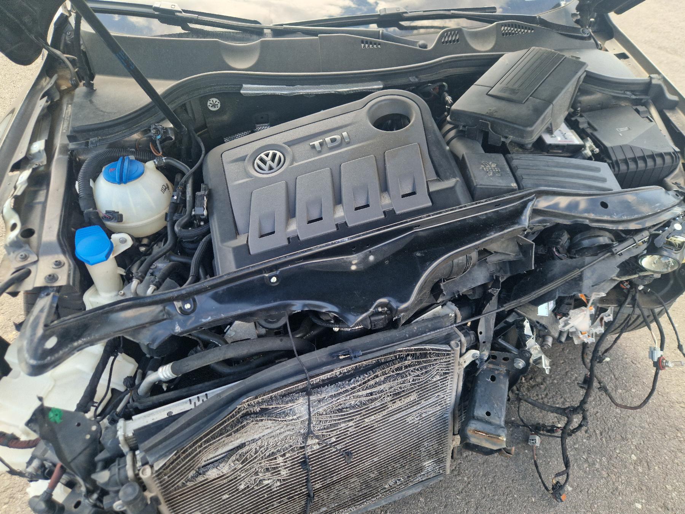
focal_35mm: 23
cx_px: 342
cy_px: 257
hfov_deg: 73.9
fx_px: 455
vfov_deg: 58.9
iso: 50
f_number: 1.8
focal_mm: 5.4
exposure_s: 1/111
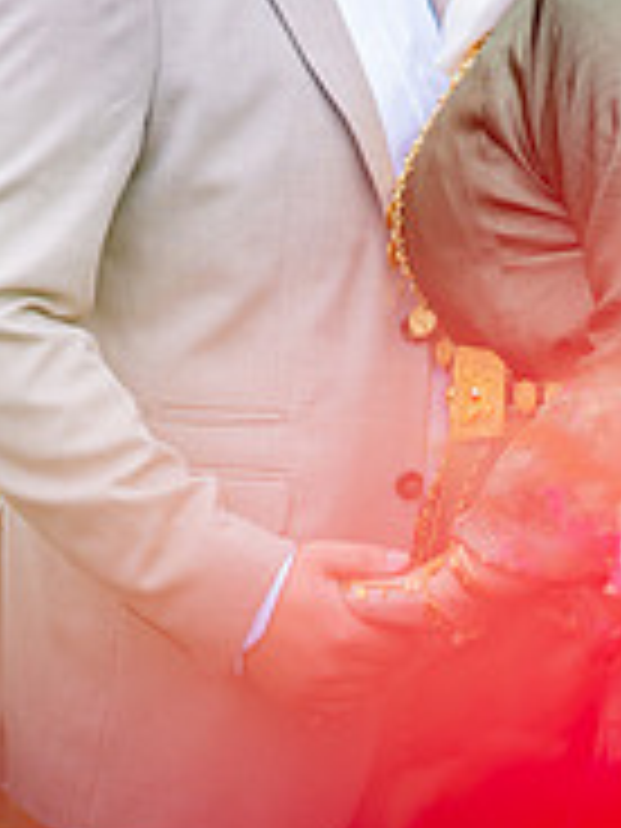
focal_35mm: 258
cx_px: 252
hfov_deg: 5.8
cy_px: 250
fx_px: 6171
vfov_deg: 7.7
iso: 100
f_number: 1.4
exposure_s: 1/1600
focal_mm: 85
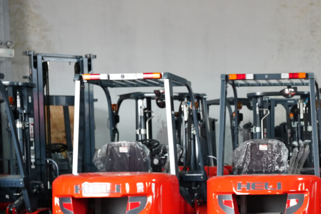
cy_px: 228
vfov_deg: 13.5
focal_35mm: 100
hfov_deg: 19.8
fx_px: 887
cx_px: 339
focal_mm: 38.2
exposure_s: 1/125
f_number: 3.5
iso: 1600
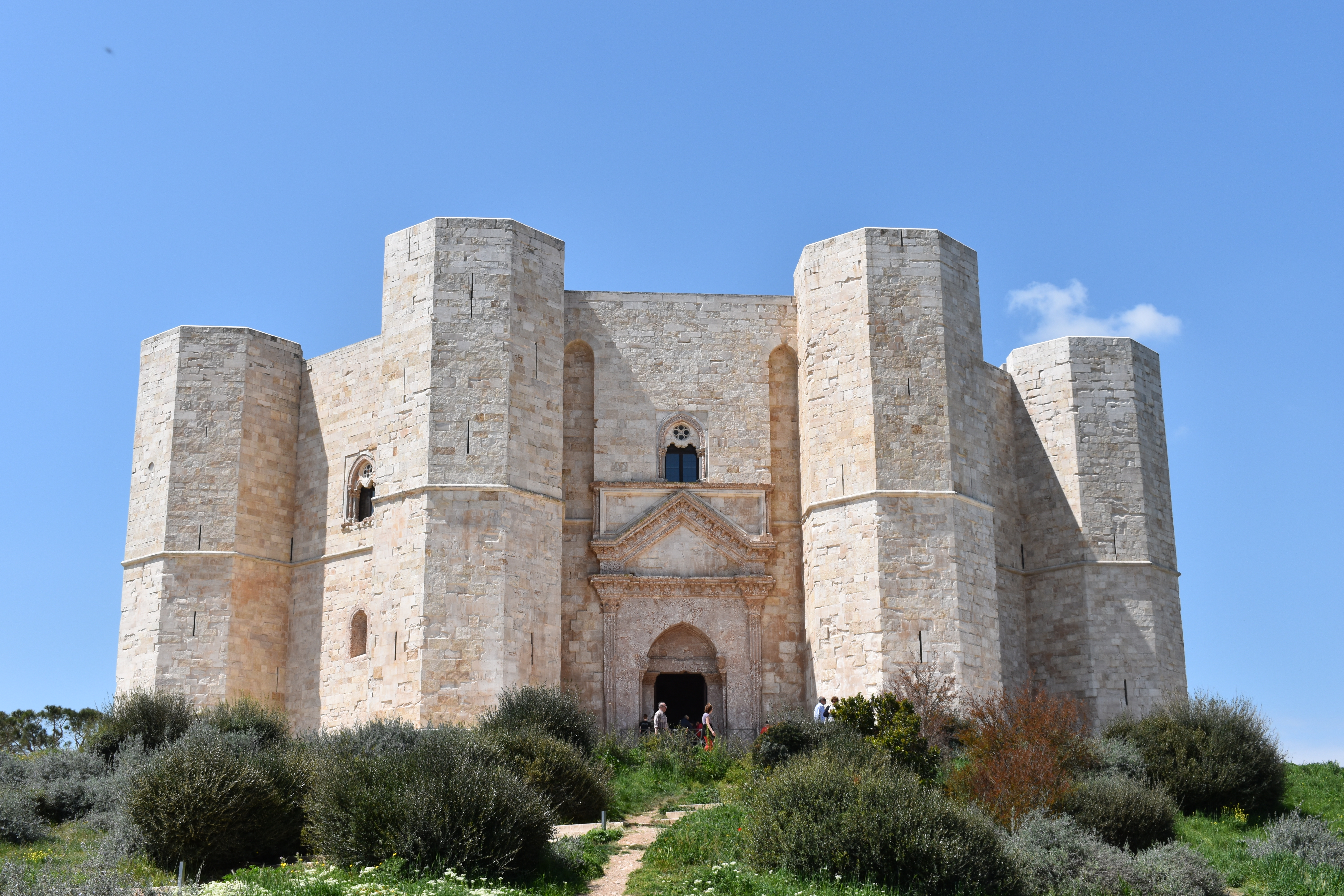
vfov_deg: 28.1
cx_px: 672
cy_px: 448
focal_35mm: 48
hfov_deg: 41.1
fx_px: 1792
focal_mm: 32
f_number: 10
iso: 200
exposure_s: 1/400
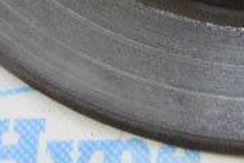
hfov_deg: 10.2
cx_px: 278
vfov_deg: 6.5
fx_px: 1355
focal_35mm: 200
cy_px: -258
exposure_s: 1/15
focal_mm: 23
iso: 6400
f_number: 20
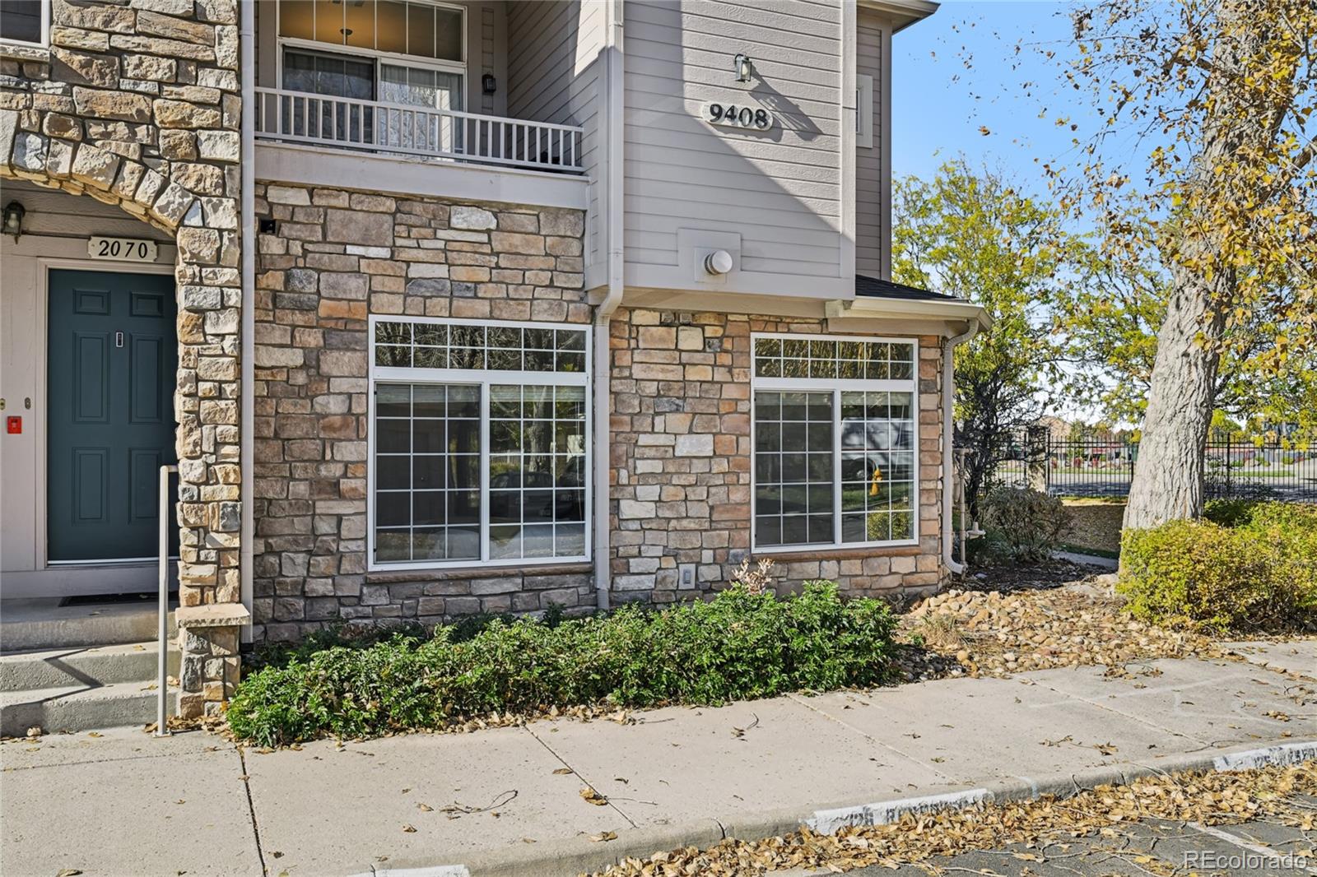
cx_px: 658
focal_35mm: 30
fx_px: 1097
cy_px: 438
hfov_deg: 61.9
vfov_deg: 43.6
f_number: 8
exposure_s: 1/30
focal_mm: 30
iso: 64
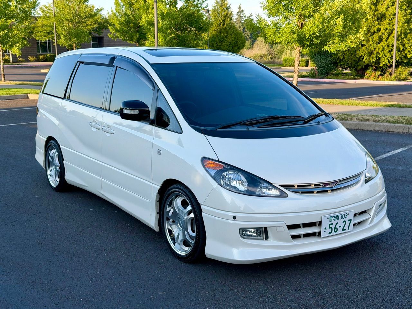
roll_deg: +0.8
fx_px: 571
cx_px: 206
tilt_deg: -11.8
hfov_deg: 39.7
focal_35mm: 48
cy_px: 154
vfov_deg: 30.3
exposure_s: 1/855
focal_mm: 6.76
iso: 64
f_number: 1.78
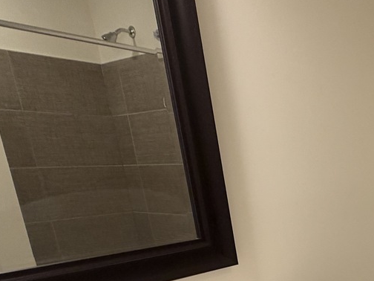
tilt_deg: -14.8
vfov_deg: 33.3
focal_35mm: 40
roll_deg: +2.0
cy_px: 273
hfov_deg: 35.2
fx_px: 432
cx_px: 465
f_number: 2.2
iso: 160
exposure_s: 1/60
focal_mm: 2.22
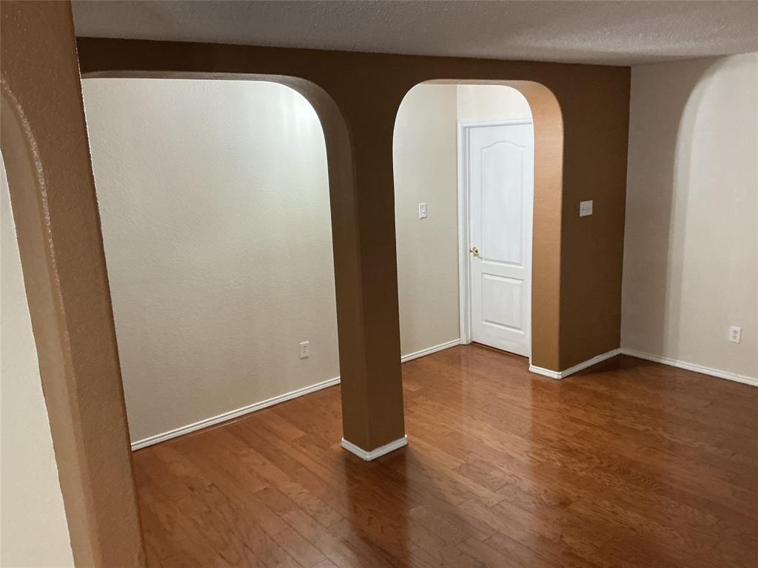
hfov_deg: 61.7
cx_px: 379
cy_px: 284
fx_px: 635
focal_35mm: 29
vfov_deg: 48.2
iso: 250
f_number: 1.8
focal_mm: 3
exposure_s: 1/60
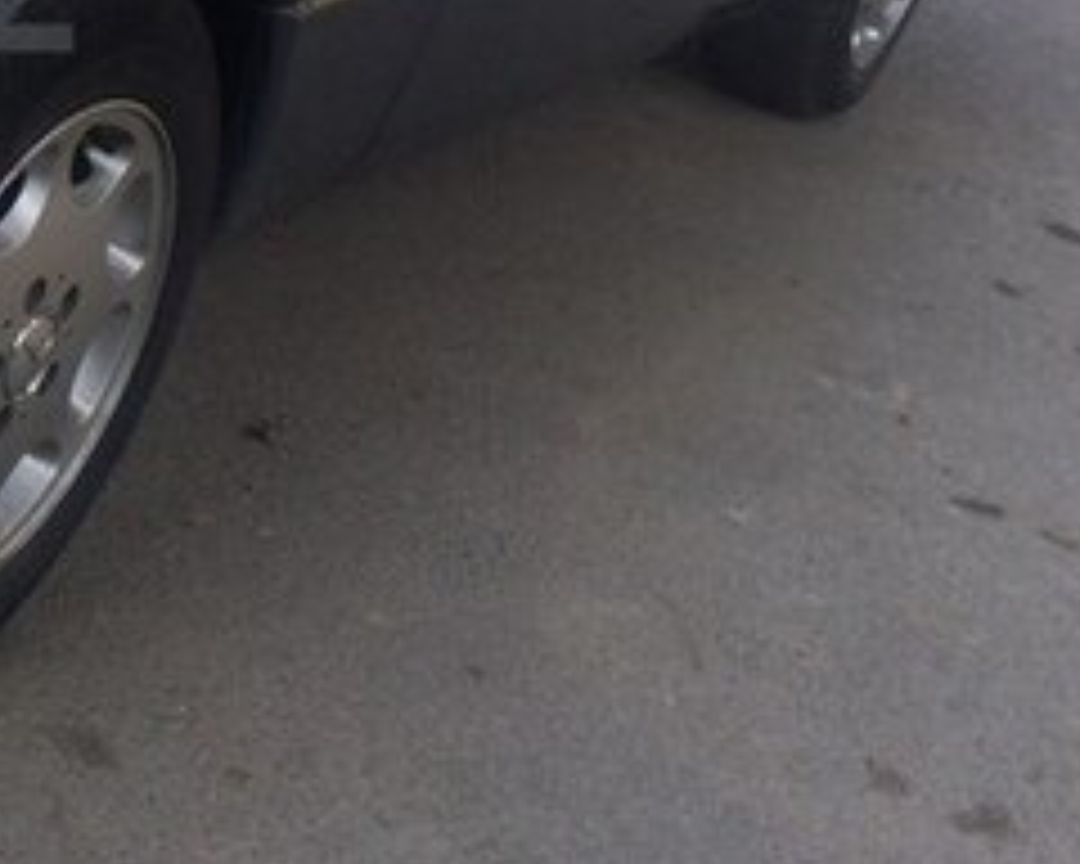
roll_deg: -10.2
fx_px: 2493
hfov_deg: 21.6
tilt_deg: -19.0
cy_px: -16
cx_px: -387
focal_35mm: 78
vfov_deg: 19.1
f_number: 2.2
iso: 32
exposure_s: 1/456
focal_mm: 4.15
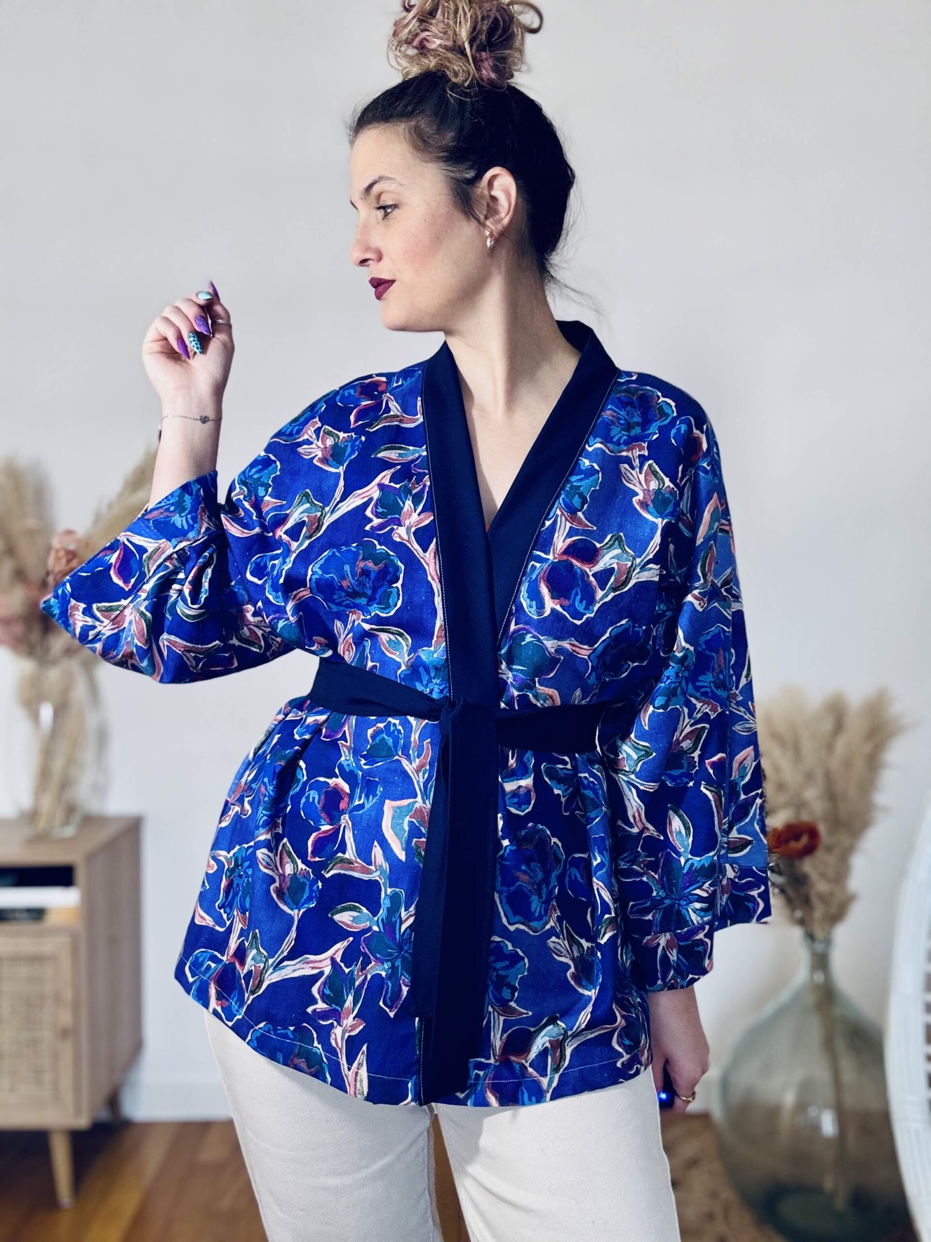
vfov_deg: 60.0
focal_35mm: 30
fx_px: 1076
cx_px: 466
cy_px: 621
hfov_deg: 46.8
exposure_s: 1/92
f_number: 1.9
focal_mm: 2.69
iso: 80
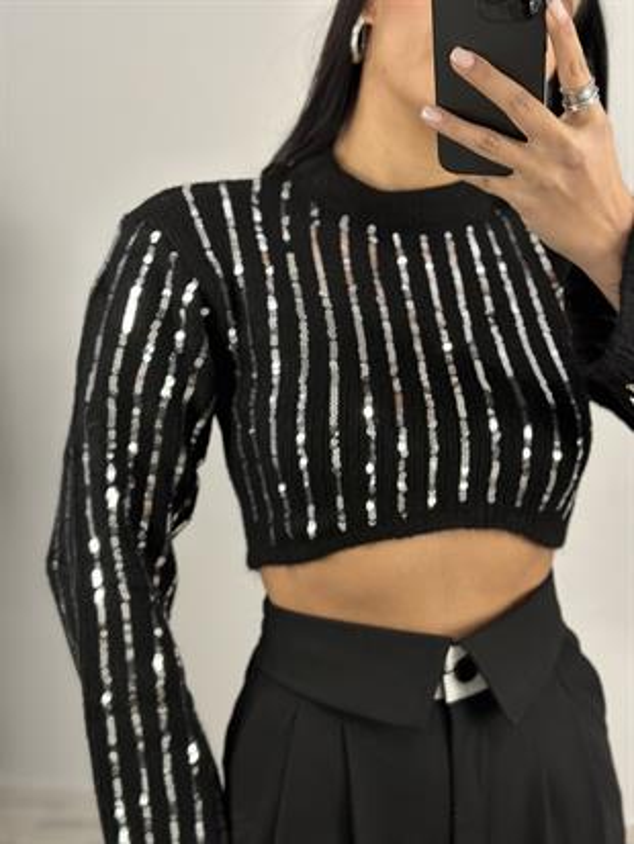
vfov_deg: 39.6
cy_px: 422
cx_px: 317
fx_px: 1172
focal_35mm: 48
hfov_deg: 30.3
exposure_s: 1/50
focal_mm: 6.86
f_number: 1.78
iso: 125
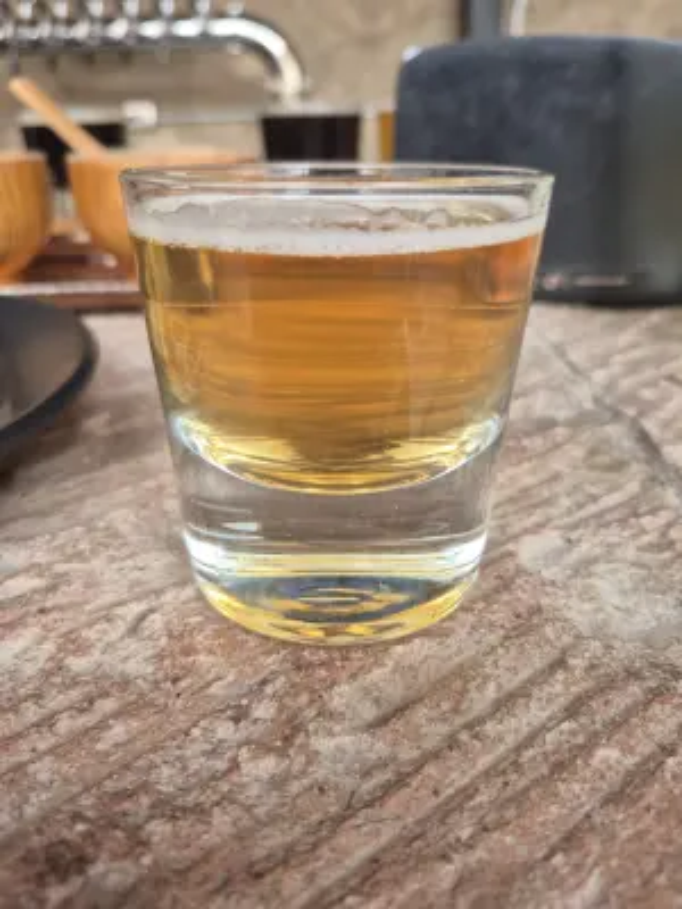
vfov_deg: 73.9
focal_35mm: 23
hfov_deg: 58.9
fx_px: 604
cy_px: 454
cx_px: 341
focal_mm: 5.4
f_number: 1.8
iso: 80
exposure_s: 1/180
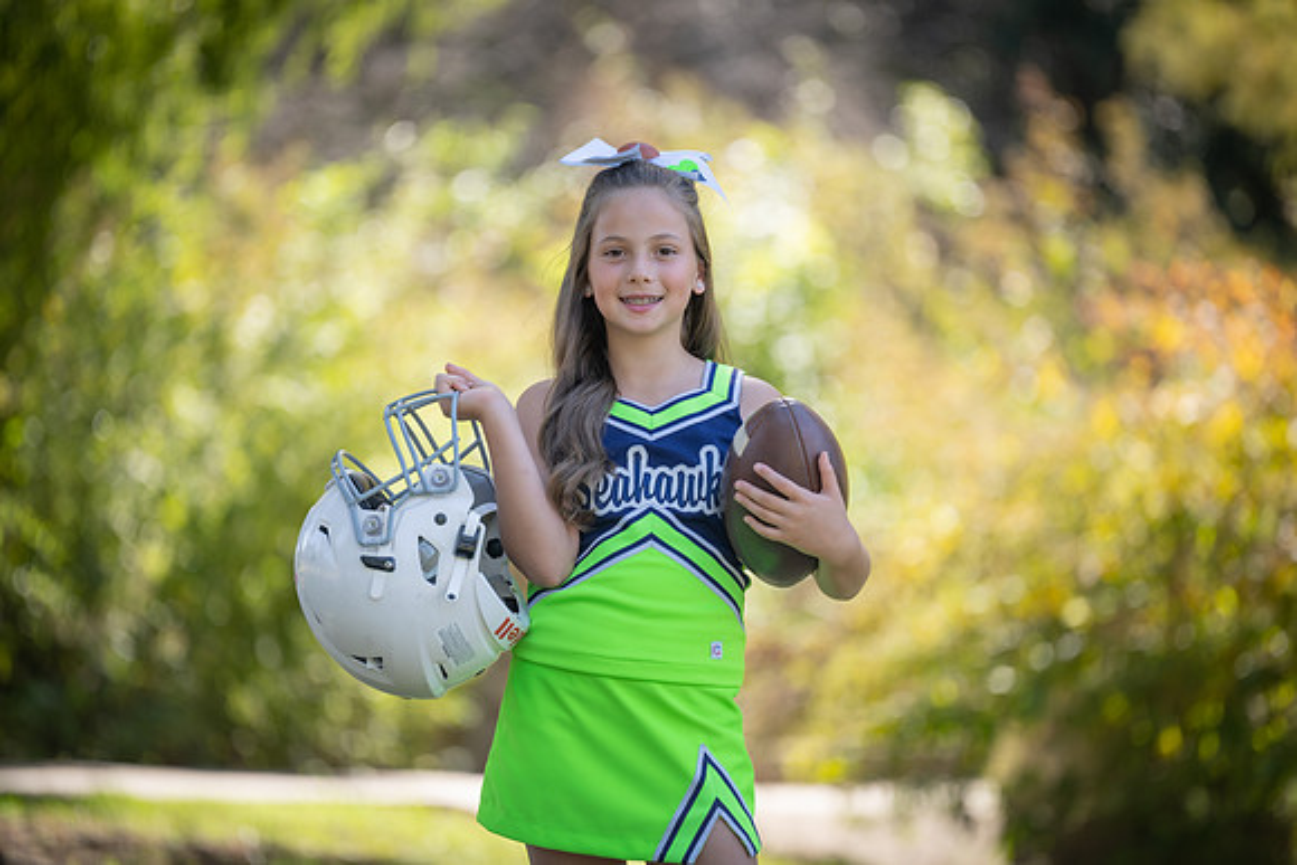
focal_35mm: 180
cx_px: 648
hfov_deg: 11.4
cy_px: 432
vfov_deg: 7.6
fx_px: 6486
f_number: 2.8
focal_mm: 180
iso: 100
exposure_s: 1/400
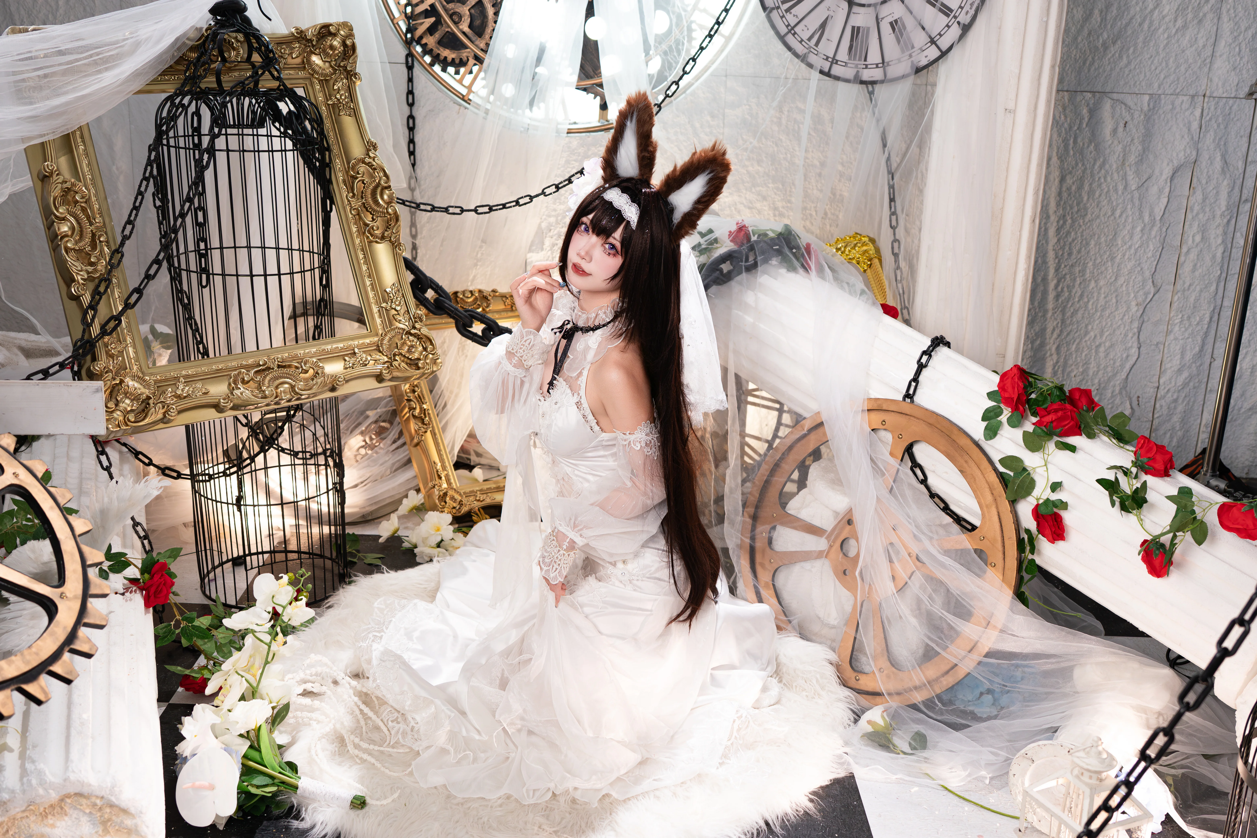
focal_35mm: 36
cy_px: 419
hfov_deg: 53.1
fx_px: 1257
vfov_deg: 36.9
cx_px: 628
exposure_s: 1/200
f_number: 2.8
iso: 250
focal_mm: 24
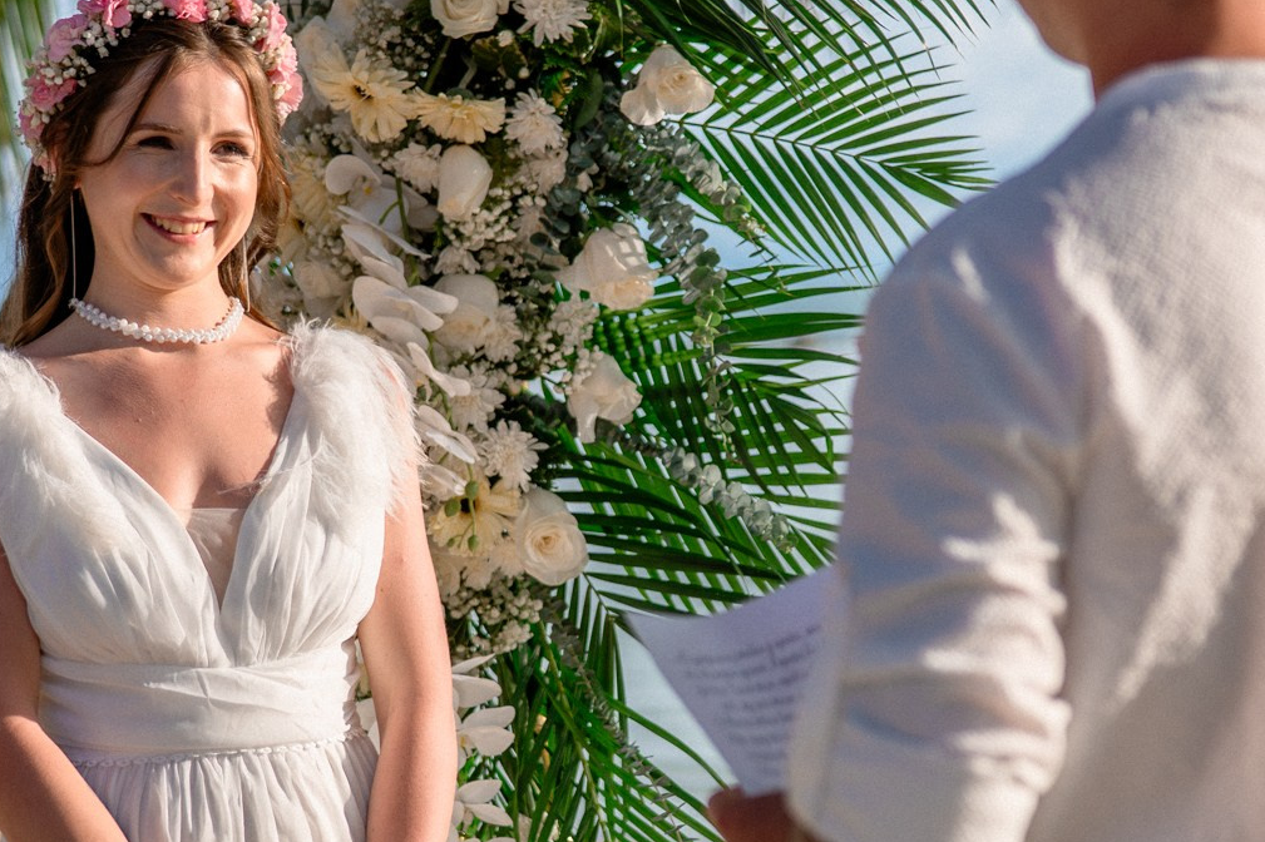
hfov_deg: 18.0
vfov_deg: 12.0
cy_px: 354
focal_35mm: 114
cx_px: 651
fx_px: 4004
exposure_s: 1/3200
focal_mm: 50
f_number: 2.2
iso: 320
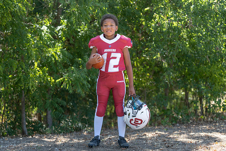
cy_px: 76
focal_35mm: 70
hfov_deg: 28.8
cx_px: 113
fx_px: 440
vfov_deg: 19.5
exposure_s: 1/320
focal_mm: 70
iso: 100
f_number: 2.8
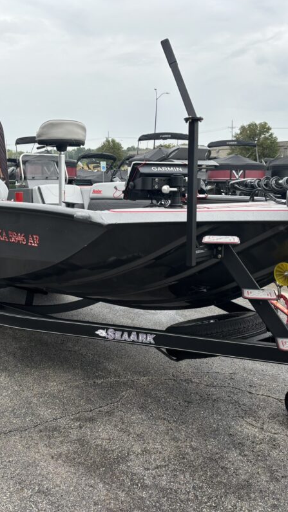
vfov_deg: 52.8
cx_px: 116
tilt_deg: -6.5
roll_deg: +1.2
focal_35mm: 38
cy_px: 255
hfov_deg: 31.1
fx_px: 516
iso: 50
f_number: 1.6
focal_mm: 5.96
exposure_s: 1/851
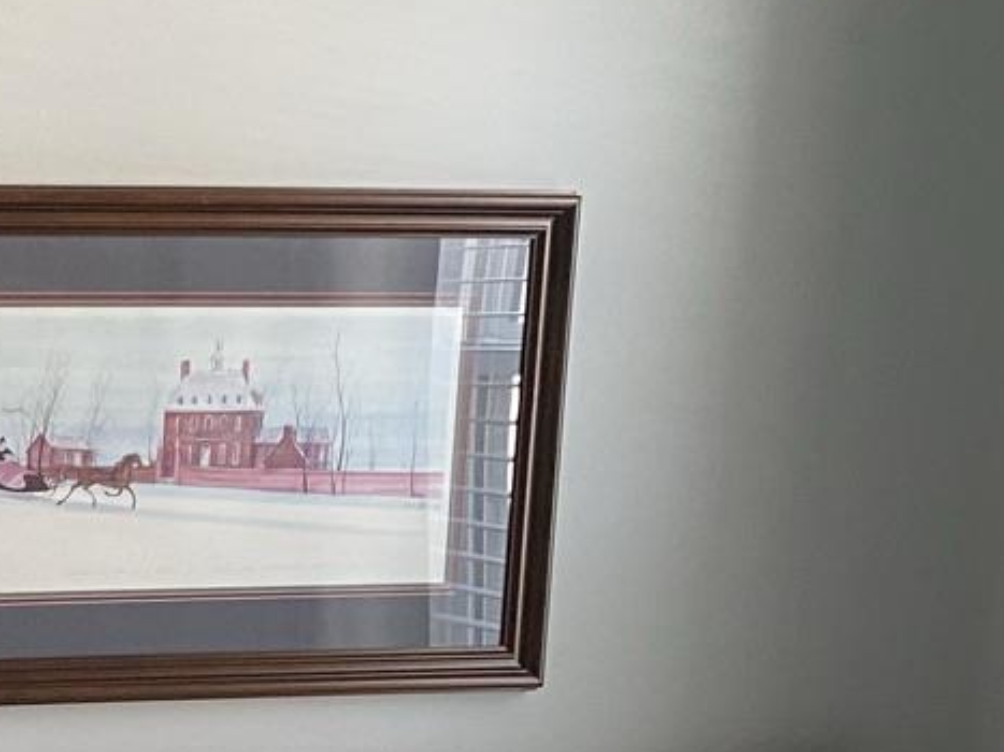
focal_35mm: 114
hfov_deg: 14.9
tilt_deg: -9.3
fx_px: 3306
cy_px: 1003
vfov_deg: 12.5
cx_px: -823
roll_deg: -1.0
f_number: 1.8
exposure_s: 1/60
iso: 160
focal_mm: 4.25
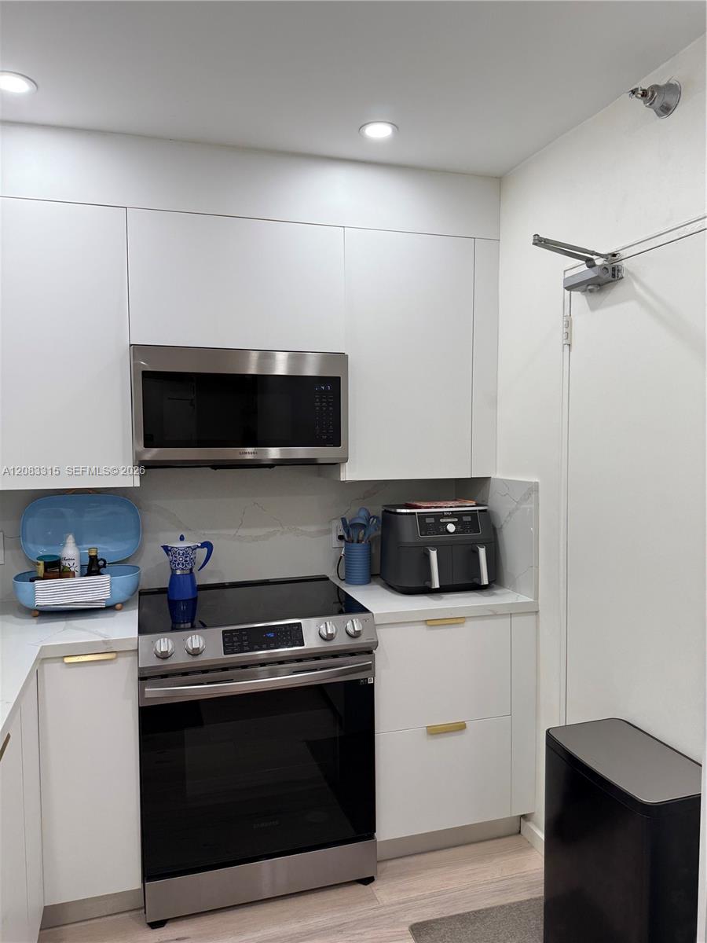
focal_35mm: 24
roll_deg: -0.1
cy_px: 472
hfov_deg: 56.8
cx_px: 354
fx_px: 654
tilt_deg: -3.1
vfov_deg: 71.6
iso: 80
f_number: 1.78
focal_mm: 6.76
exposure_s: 1/120
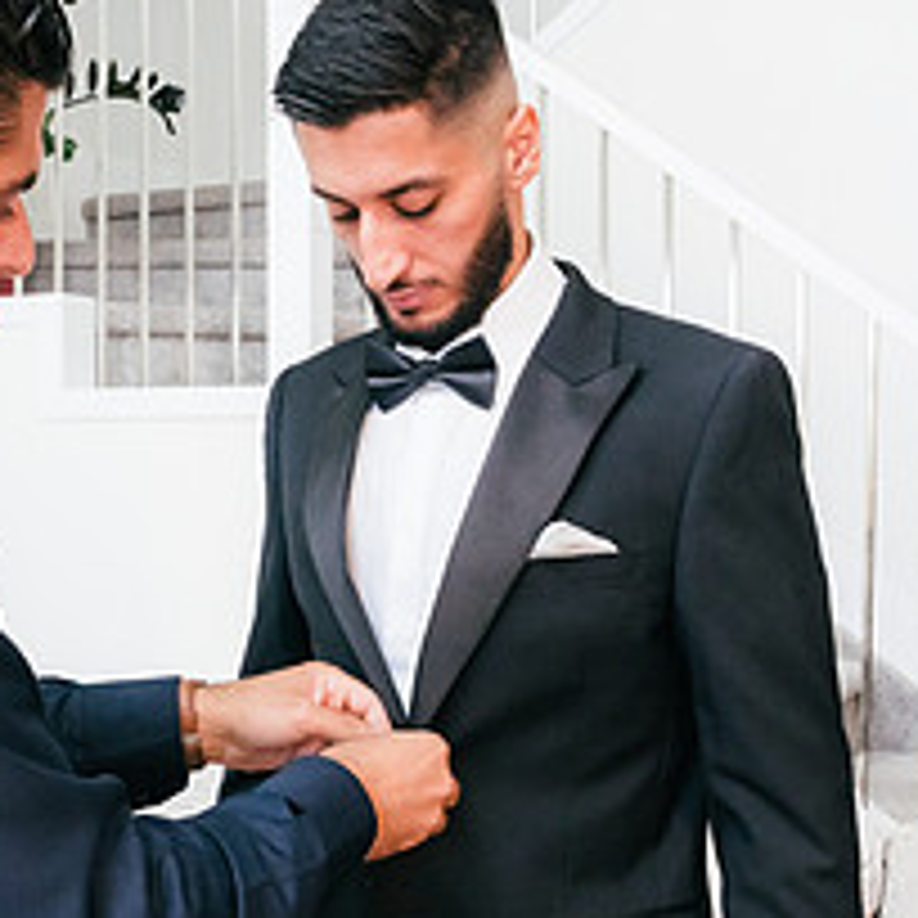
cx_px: 198
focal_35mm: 58
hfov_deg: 29.0
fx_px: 1740
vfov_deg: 29.5
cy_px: 533
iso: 6400
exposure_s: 1/160
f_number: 9
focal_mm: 24
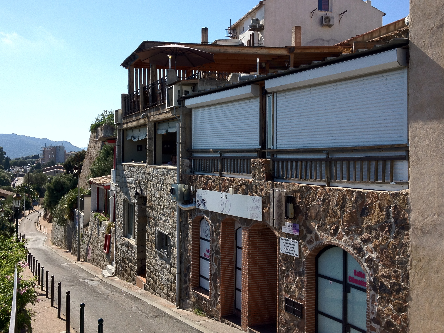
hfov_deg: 47.8
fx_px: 500
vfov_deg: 36.8
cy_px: 154
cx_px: 205
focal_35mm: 39
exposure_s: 1/1905
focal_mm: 4.28
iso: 64
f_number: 2.4
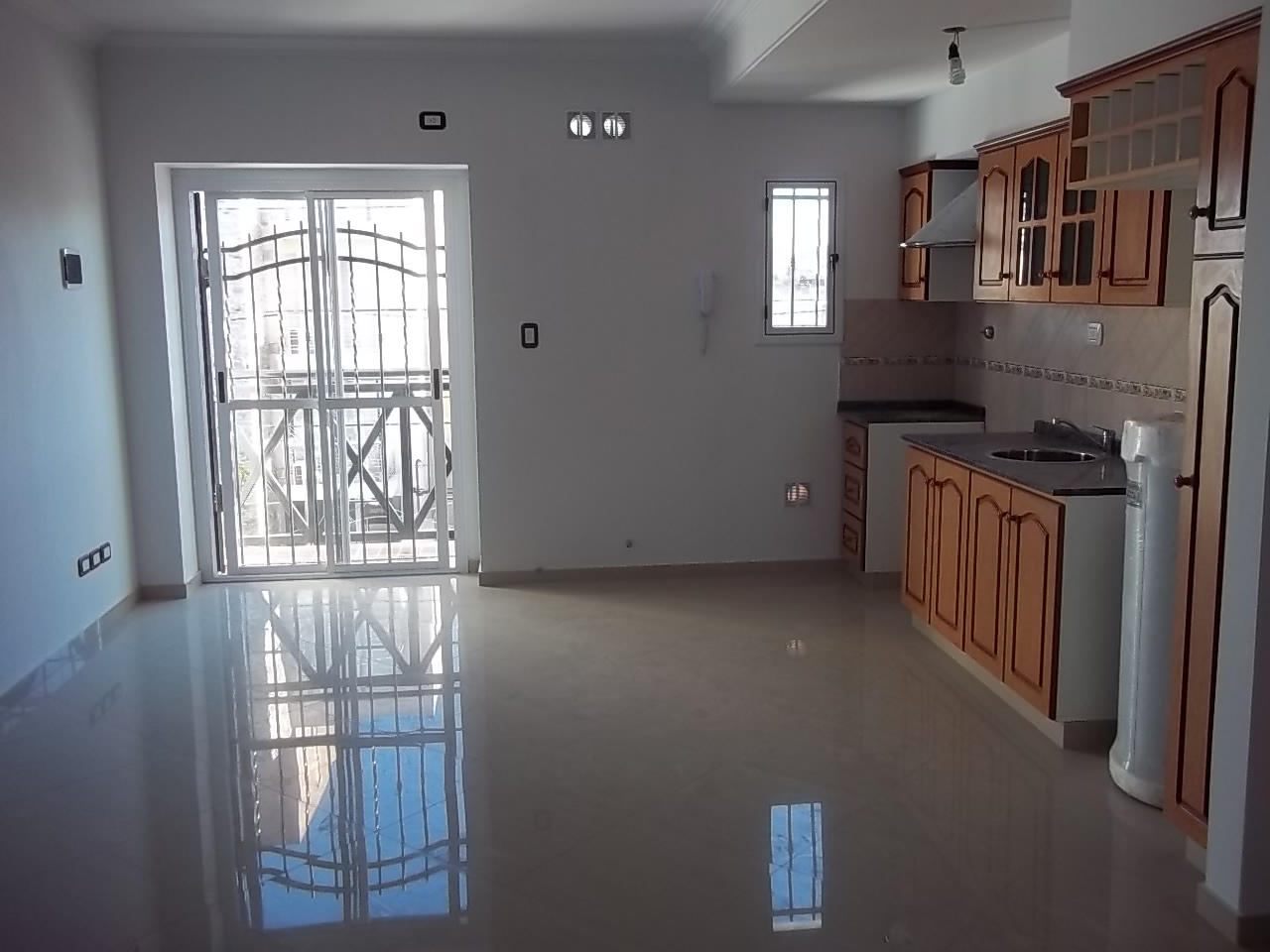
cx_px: 635
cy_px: 476
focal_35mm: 32
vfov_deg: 44.2
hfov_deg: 56.8
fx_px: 1174
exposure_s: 1/80
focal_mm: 5.7
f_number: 2.9
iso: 80
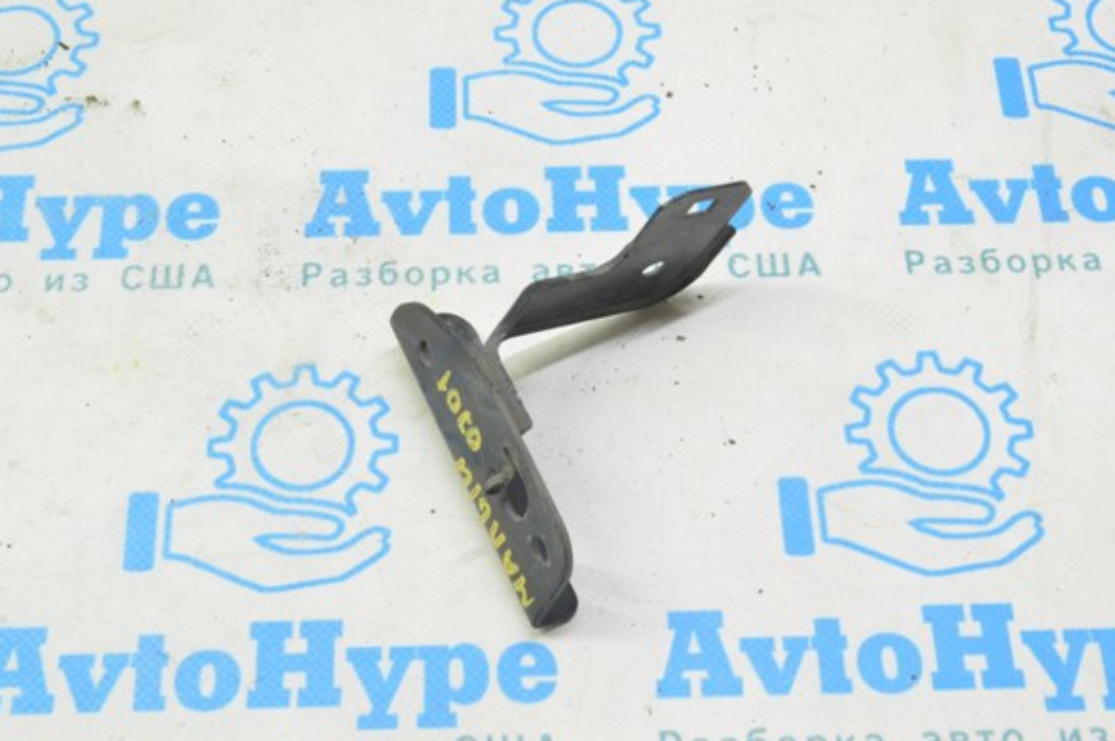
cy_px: 374
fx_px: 1919
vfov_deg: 21.9
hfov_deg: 32.4
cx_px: 546
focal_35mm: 62
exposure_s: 1/20
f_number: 20
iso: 6400
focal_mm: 38
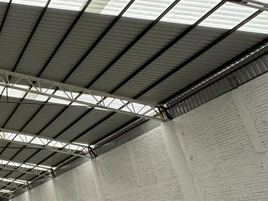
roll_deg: +2.2
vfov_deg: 37.3
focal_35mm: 38
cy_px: 136
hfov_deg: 34.5
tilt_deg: +20.0
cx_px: -81
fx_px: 294
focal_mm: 2.22
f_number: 2.2
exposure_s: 1/473
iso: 40
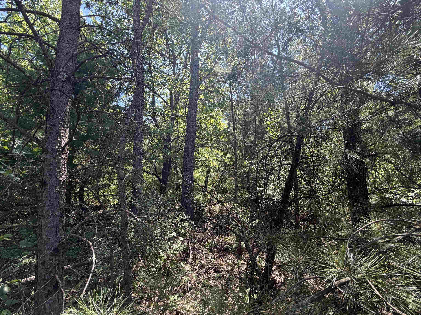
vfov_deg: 85.7
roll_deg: +2.1
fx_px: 170
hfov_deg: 102.1
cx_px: 210
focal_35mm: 14
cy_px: 158
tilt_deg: +8.9
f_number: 2.2
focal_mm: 2.22
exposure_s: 1/139
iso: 40
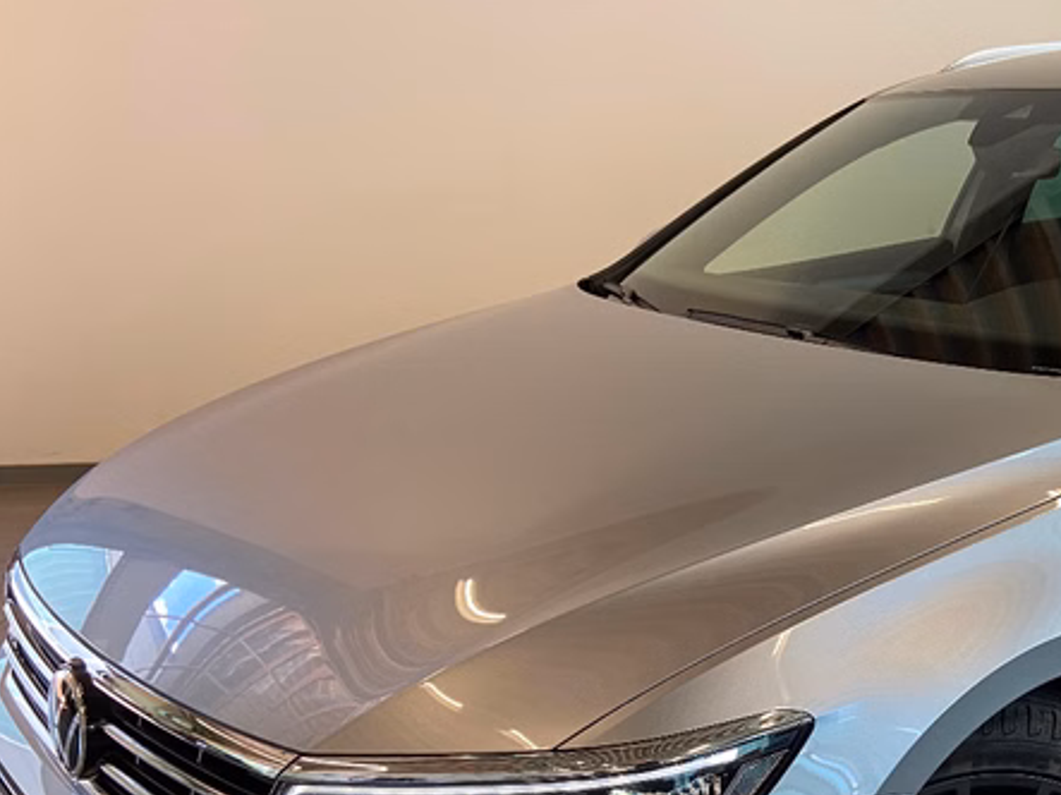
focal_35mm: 47
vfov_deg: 30.2
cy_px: 630
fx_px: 1440
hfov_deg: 38.2
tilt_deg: -21.4
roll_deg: +0.5
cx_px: 915
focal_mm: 4.25
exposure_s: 1/50
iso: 64
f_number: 1.8
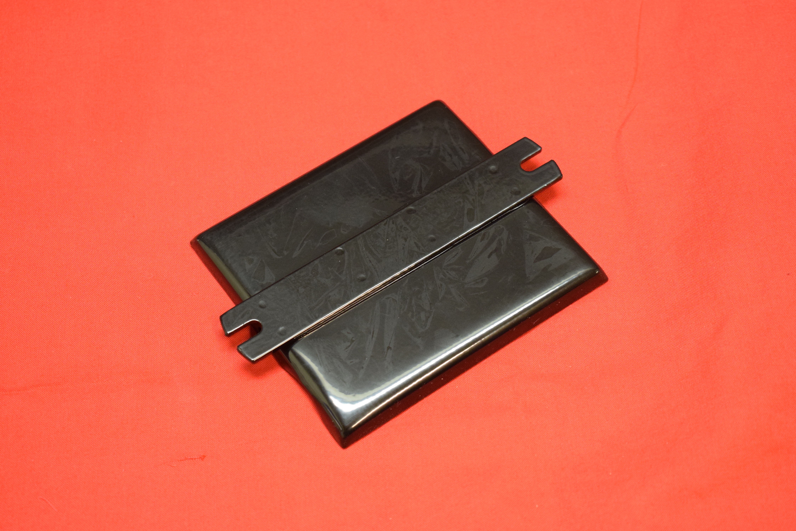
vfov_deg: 22.6
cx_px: 398
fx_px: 1327
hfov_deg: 33.4
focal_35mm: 60
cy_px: 266
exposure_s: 1/60
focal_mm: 40
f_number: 5
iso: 2000
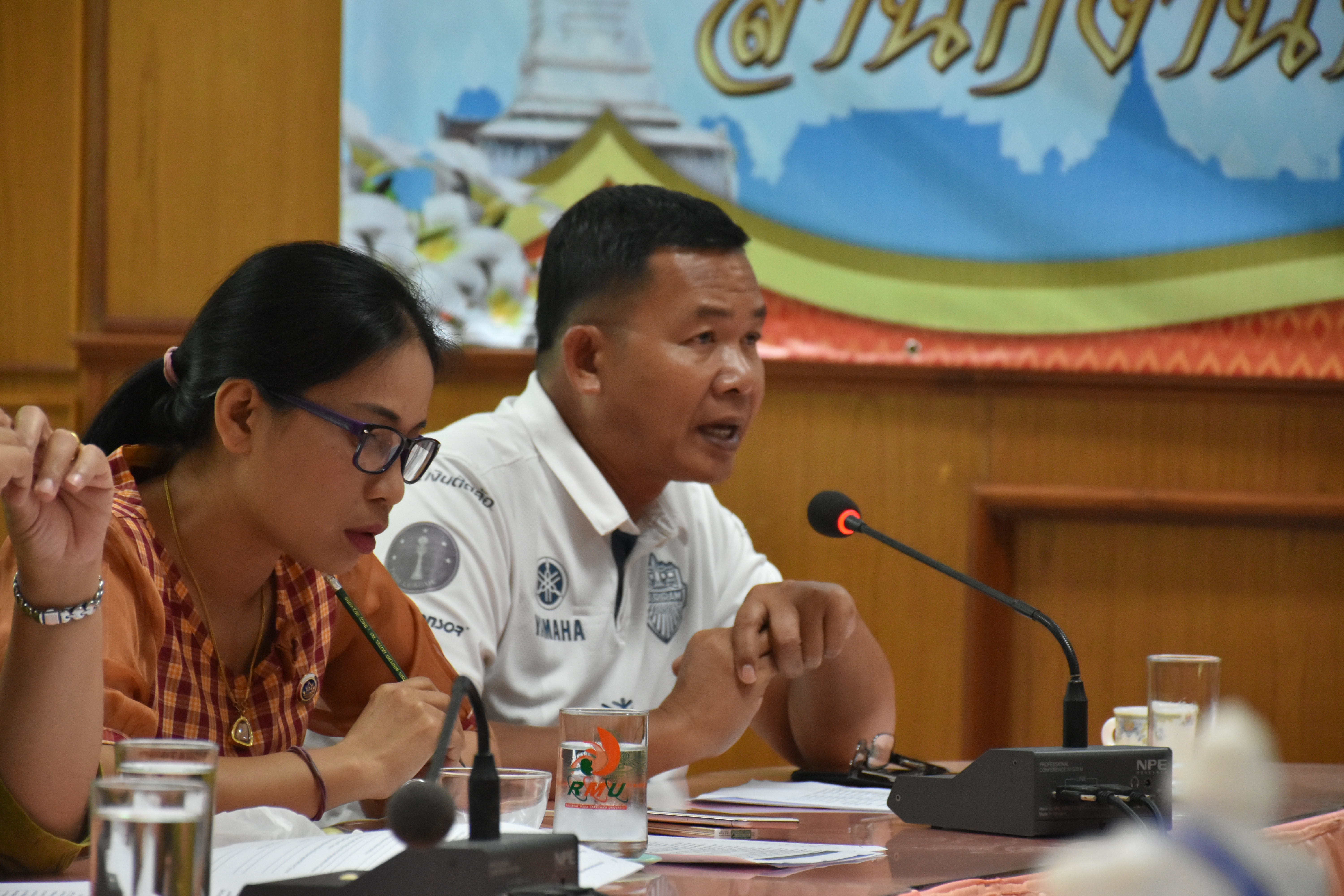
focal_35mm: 174
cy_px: 448
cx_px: 672
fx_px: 6495
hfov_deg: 11.8
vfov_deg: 7.9
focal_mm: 116
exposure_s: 1/200
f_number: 5.6
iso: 2500
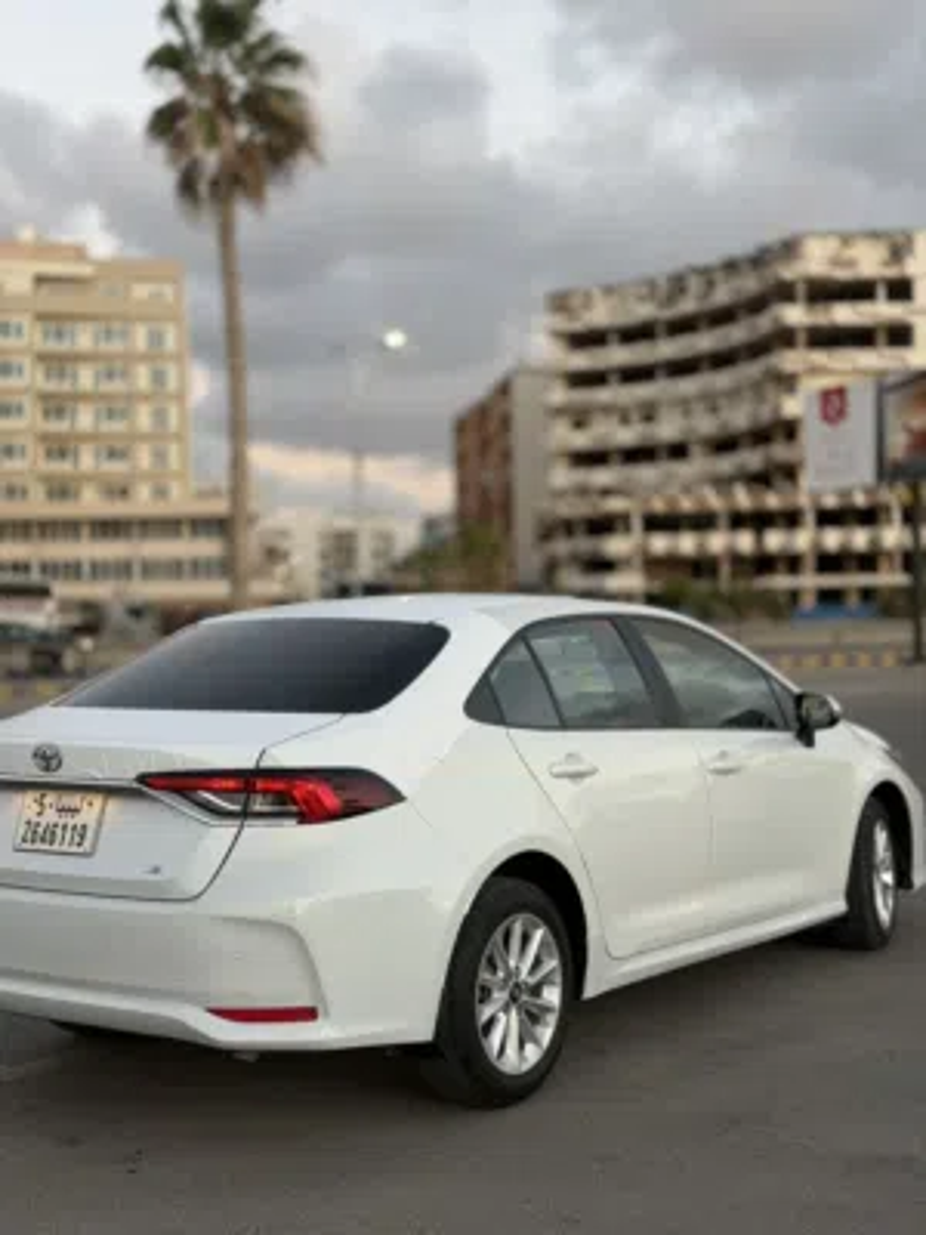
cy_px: 618
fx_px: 1712
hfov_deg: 30.3
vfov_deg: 39.7
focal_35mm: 48
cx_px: 463
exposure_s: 1/121
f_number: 1.78
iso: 50
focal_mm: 6.76
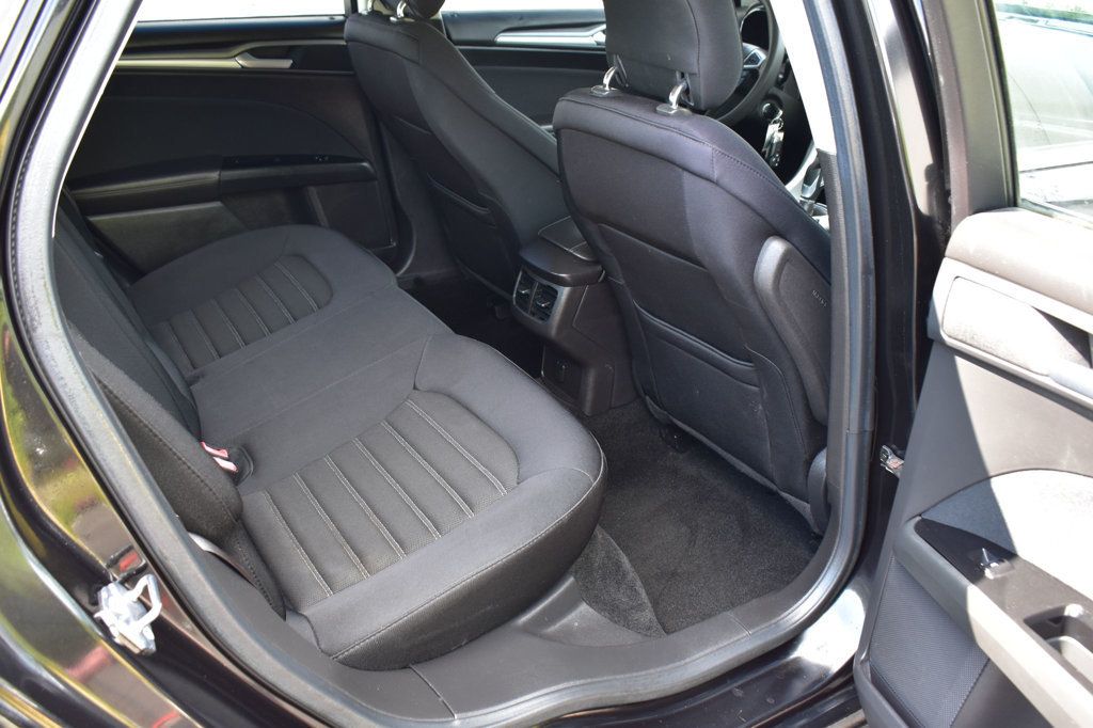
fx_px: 956
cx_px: 546
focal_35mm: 32
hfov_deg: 59.5
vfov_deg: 41.7
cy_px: 364
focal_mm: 21
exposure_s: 1/30
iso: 400
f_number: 7.1
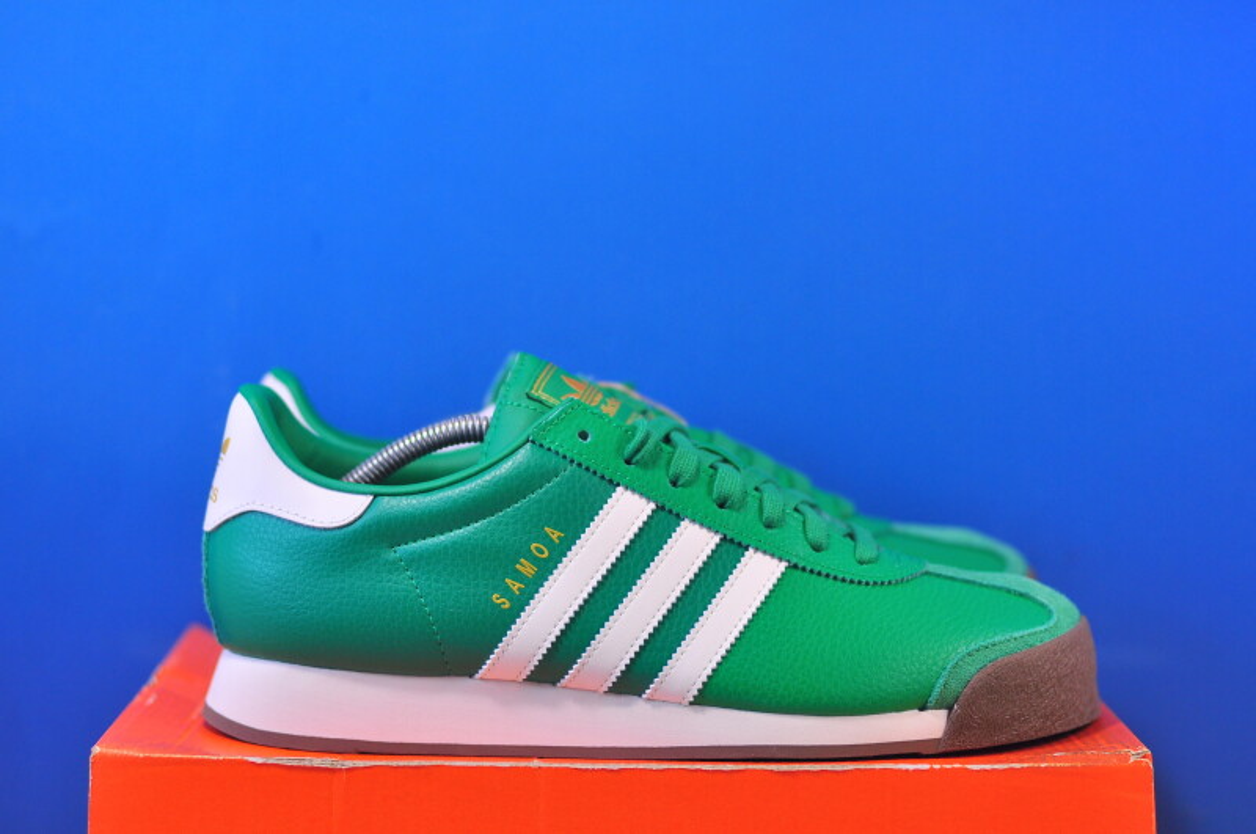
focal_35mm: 75
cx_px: 628
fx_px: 2613
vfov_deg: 18.1
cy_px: 417
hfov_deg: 27.0
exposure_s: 1/320
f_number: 2.2
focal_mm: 50
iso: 250
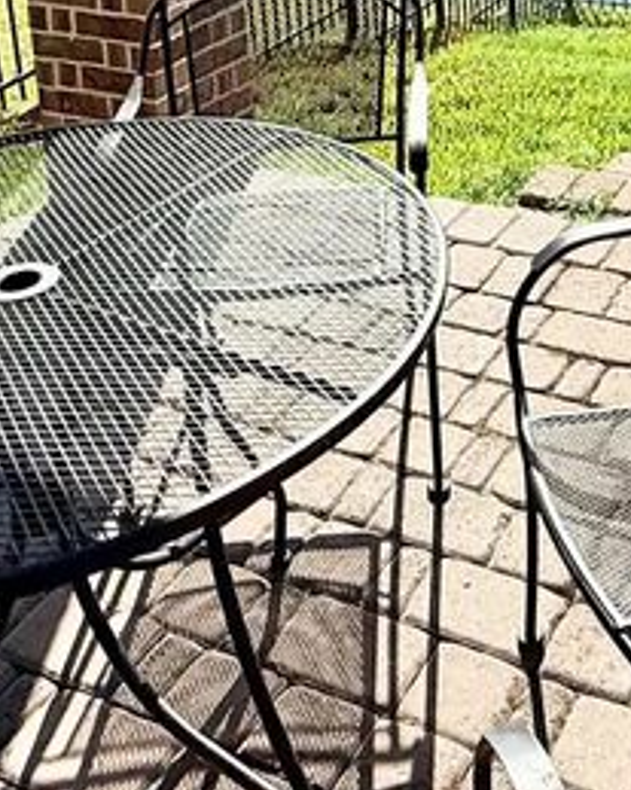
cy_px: -165
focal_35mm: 54
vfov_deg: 29.7
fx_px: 1261
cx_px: 485
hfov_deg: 27.6
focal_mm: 2.22
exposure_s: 1/4762
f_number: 2.2
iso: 80
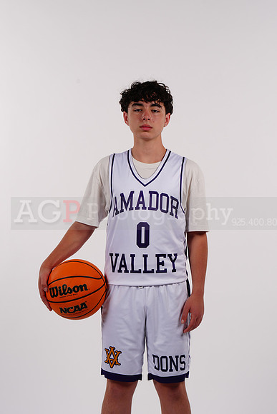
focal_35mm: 140
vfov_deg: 14.7
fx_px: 1615
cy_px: 207
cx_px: 138
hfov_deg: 9.8
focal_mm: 140
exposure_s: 1/500
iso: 200
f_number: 10
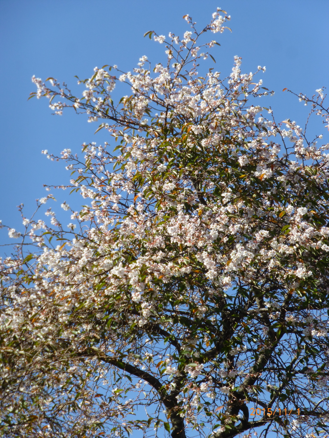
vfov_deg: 11.2
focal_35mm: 176
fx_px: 2230
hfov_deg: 8.4
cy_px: 219
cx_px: 164
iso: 100
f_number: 5.4
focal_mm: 31.3
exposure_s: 1/400
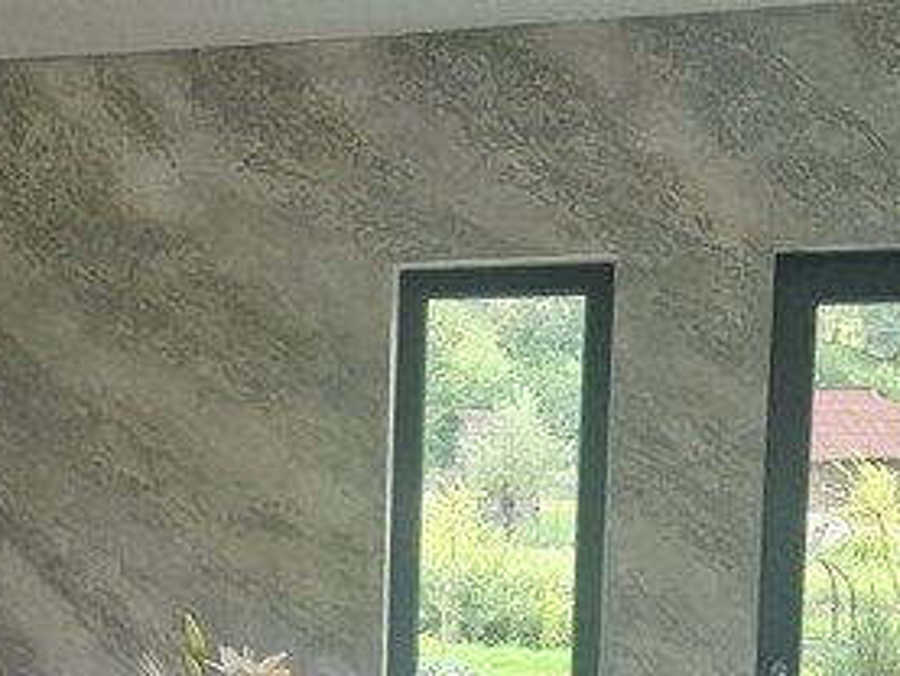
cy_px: 676
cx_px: -201
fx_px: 2211
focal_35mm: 85
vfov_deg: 17.0
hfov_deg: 21.3
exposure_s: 1/180
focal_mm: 5.4
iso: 100
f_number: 1.8
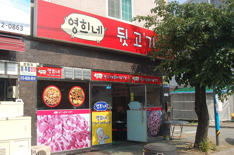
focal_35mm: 45
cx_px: 117
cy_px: 78
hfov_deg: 43.6
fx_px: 292
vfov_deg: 29.8
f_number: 8
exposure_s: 1/250
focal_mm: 30
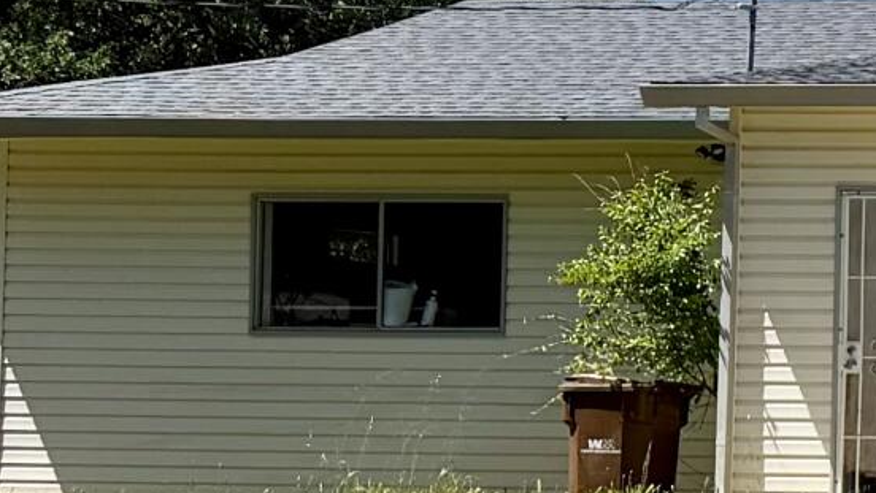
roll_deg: -0.5
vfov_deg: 8.5
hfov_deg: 12.1
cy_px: 328
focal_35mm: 142
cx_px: 2123
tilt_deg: +2.6
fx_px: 3300
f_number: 1.78
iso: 80
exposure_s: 1/4405
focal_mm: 6.76
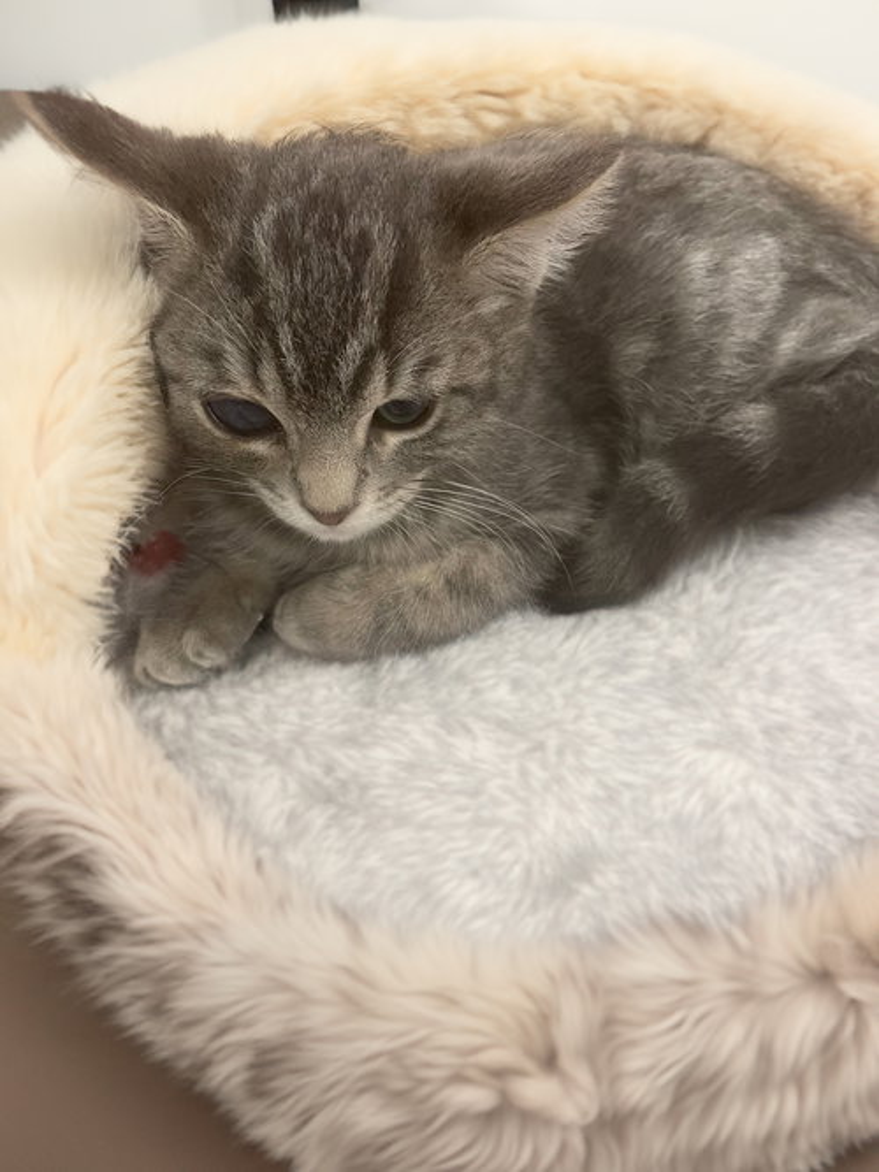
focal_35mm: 26
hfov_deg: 53.0
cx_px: 440
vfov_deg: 67.3
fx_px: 881
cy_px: 586
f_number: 1.6
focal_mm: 4.2
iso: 160
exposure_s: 1/60
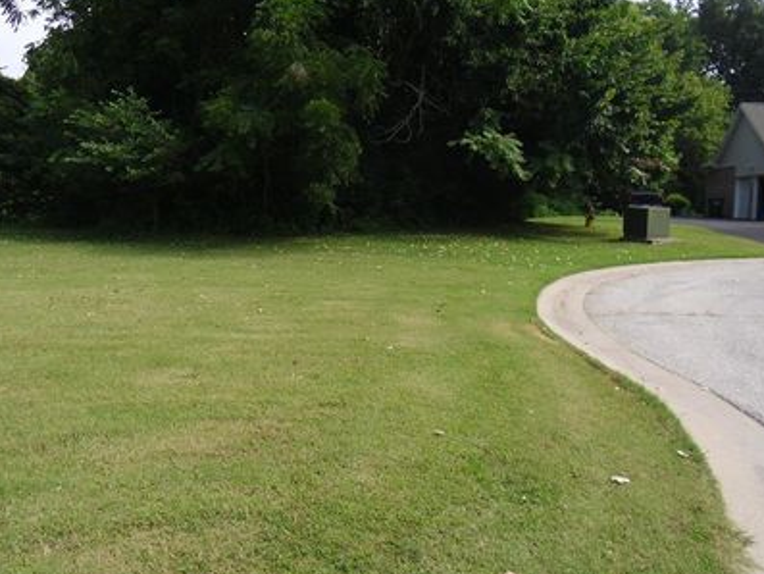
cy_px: 255
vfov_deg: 41.8
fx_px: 751
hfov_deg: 53.9
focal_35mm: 34
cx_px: 373
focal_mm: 4.9
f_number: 8
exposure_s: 1/100
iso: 100
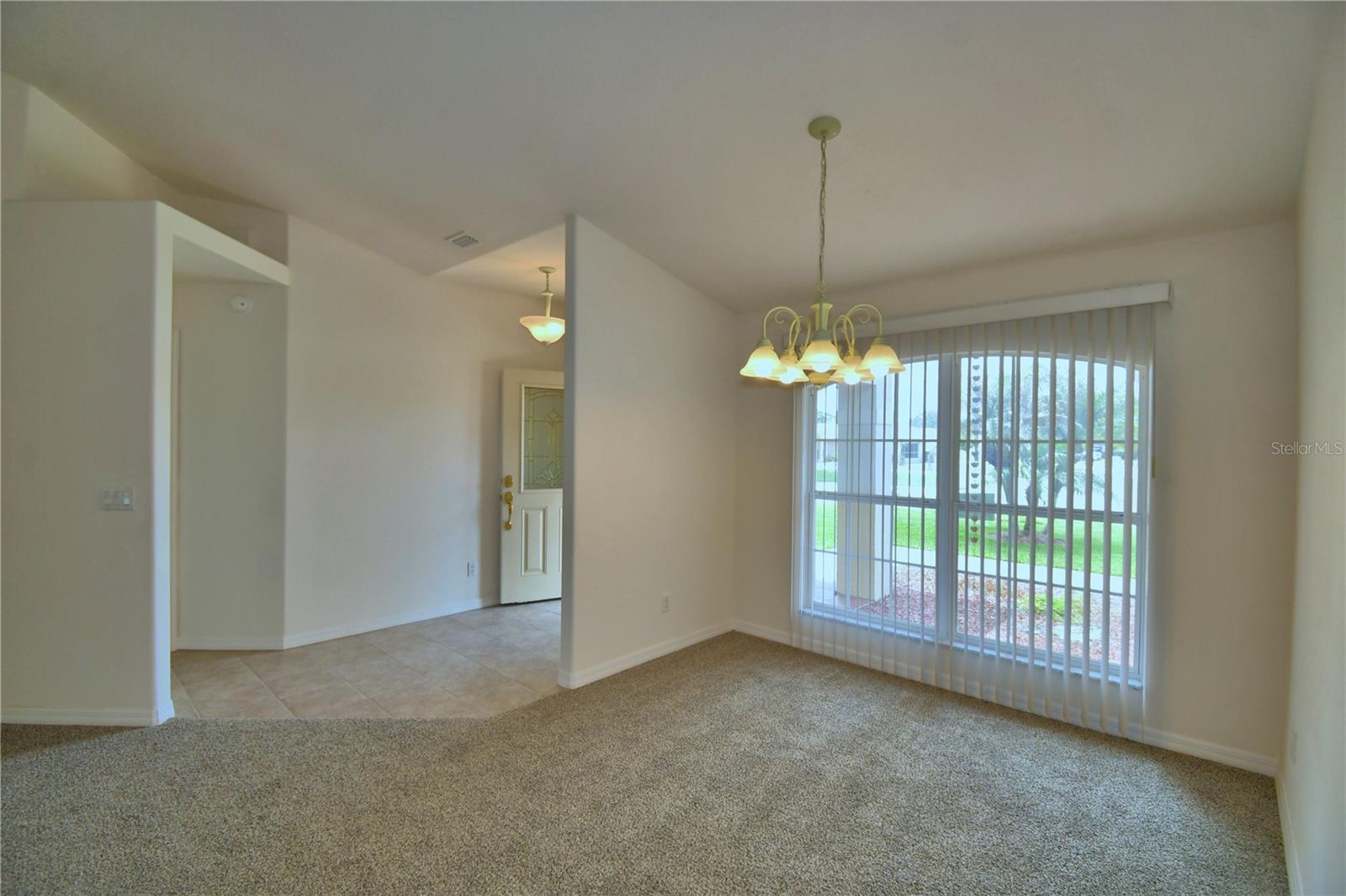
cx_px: 673
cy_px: 448
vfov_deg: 77.3
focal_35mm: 15
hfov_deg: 100.4
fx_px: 561
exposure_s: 1/100
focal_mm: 10
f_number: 4.5
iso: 100
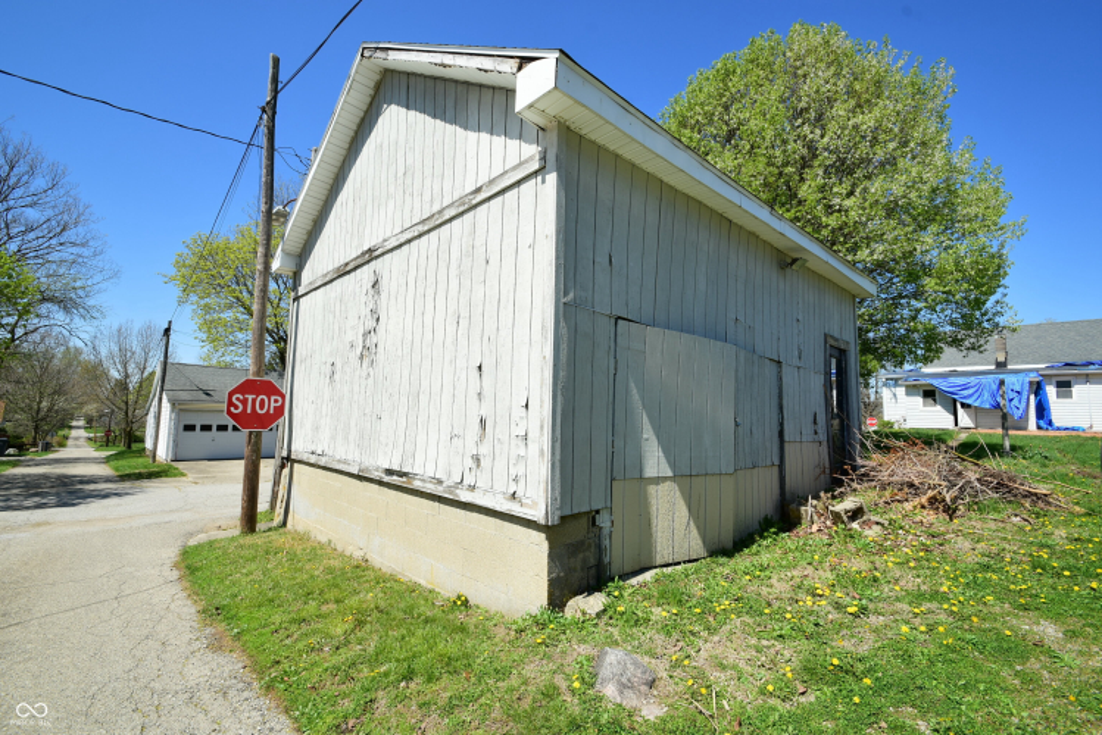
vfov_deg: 77.4
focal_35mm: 15
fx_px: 459
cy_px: 368
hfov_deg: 100.4
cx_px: 551
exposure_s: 1/125
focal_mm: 10
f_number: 10
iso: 100
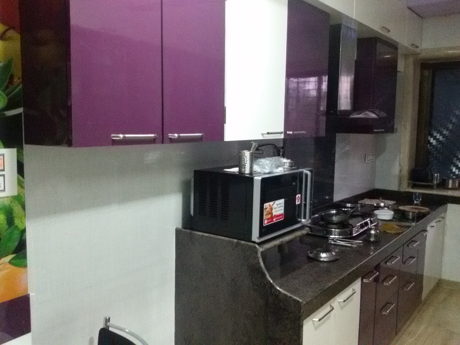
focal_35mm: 31
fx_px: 412
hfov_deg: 58.4
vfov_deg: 45.4
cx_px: 230
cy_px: 172
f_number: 2.4
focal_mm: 2.93
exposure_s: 1/33
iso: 800
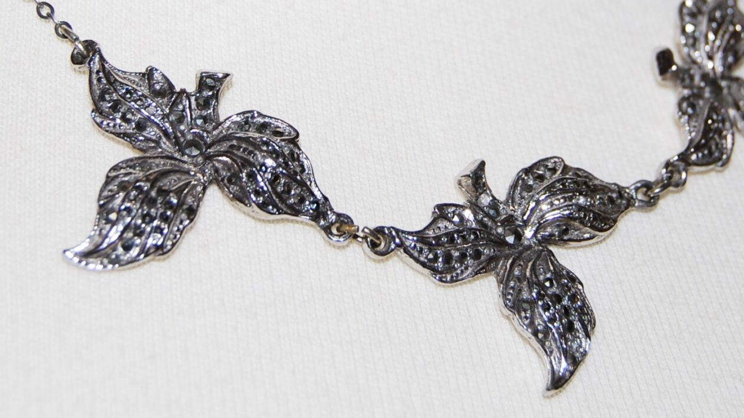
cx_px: 396
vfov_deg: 9.9
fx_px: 2387
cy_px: -2
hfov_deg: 17.7
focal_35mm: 121
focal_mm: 38
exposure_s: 1/60
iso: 200
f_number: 5
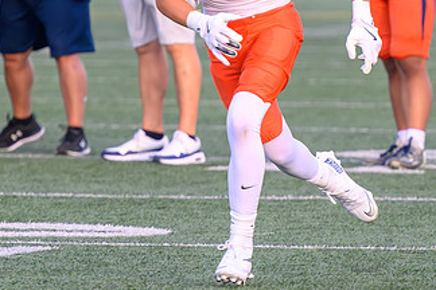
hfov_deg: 2.5
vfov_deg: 1.7
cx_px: 241
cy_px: 96
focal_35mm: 825
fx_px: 9991
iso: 1400
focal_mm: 250
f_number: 4
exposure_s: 1/2000
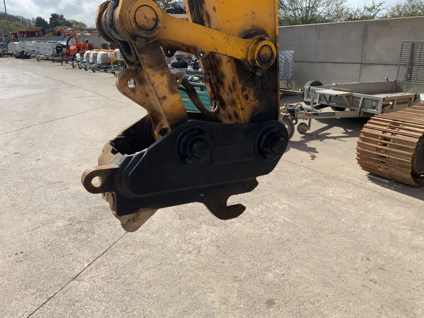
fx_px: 355
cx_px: 212
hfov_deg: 61.7
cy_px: 159
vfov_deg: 48.2
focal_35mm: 29
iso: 20
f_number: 1.8
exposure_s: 1/2227
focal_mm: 3
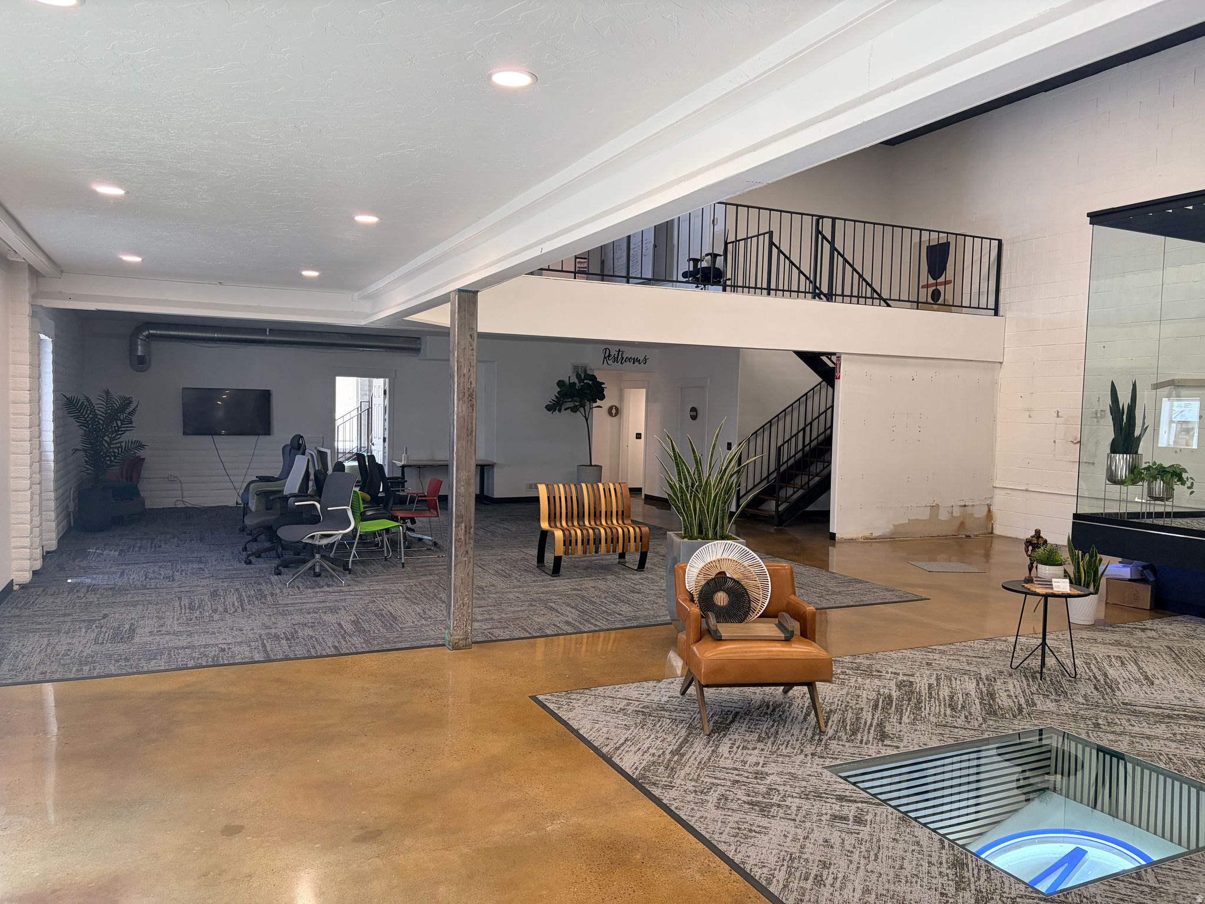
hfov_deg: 67.3
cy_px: 452
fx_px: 905
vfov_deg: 53.1
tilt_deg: -3.1
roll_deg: -1.6
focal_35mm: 26
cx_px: 602
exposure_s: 1/120
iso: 125
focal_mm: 5.96
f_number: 1.6
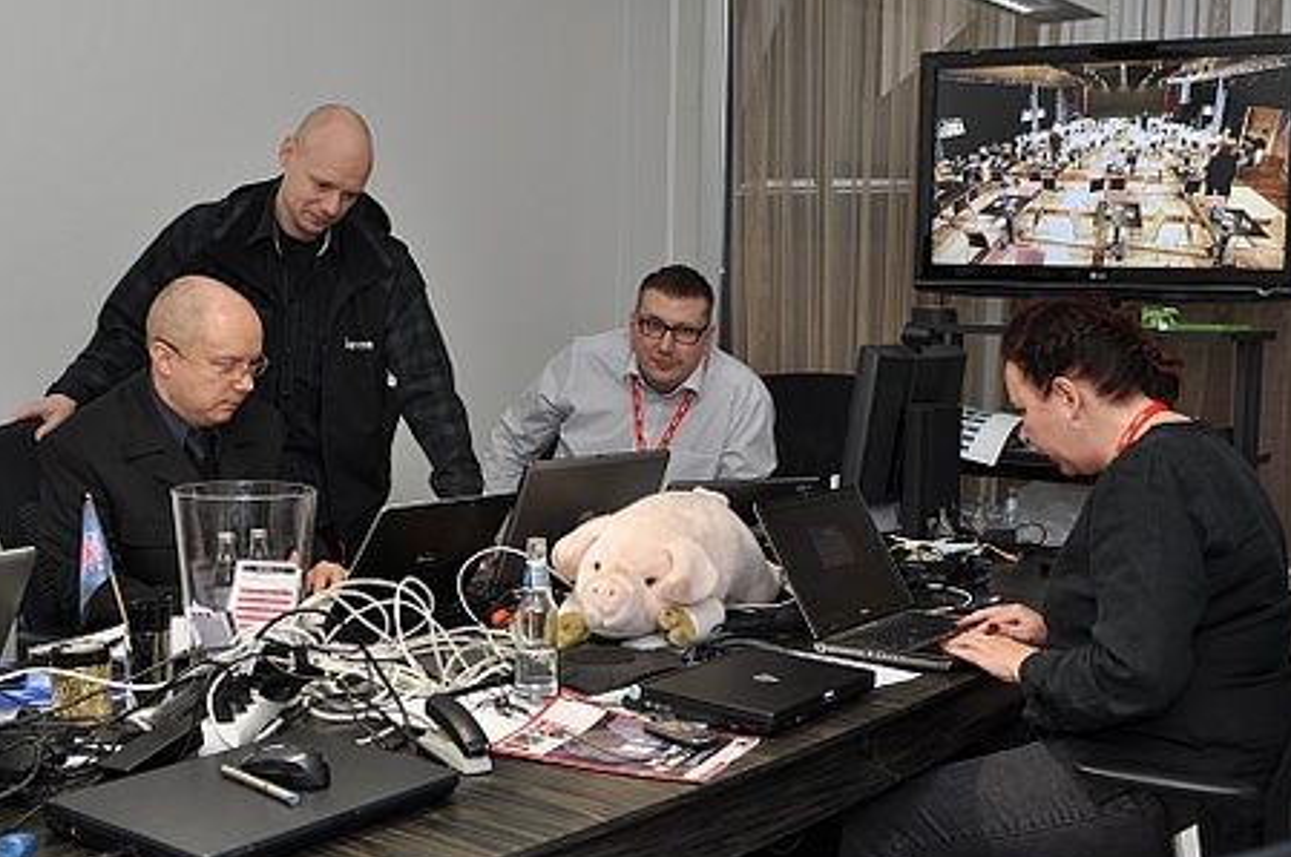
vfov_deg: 28.8
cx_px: 681
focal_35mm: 47
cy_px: 436
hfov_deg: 42.3
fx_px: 1666
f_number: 4.5
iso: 250
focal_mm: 29
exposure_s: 1/60
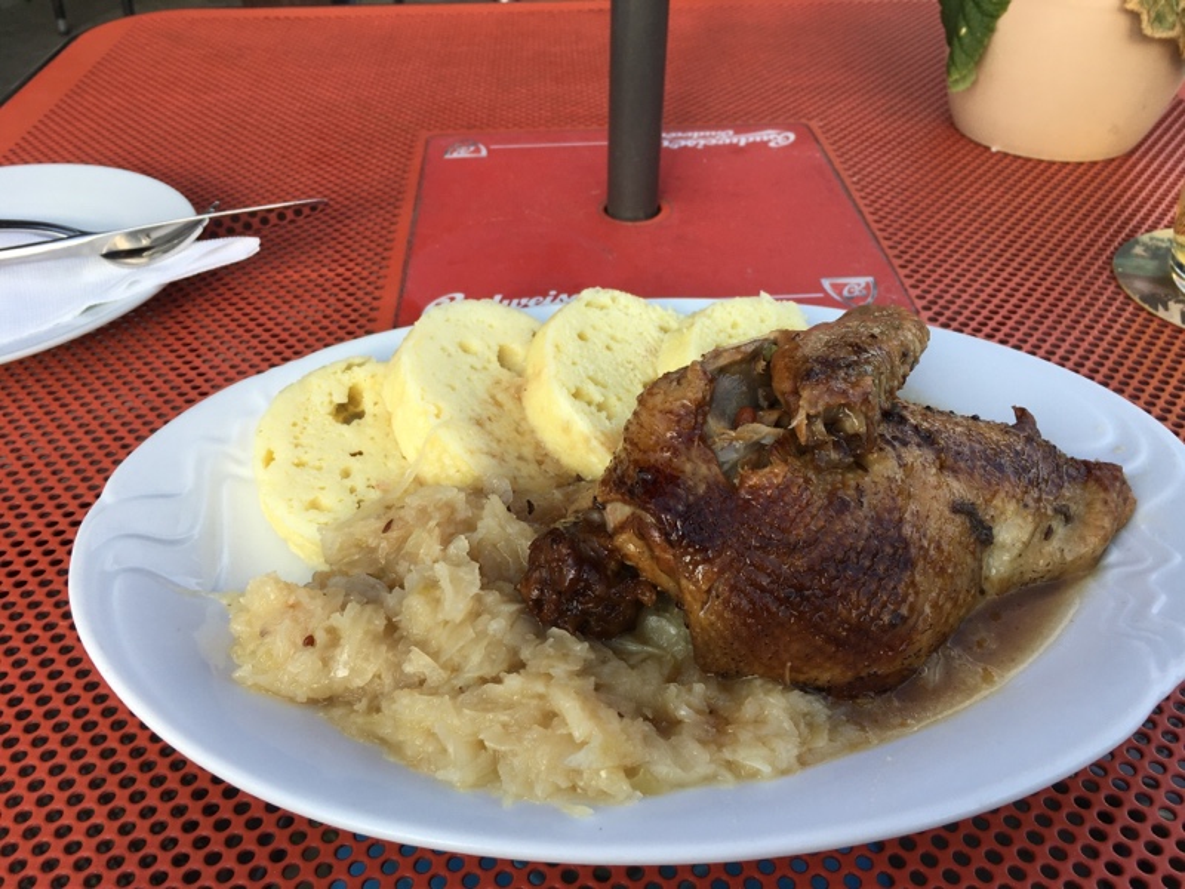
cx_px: 592
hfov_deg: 61.7
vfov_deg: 48.2
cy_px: 444
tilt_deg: -37.4
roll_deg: +0.7
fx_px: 993
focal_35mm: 29
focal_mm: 4.15
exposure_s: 1/413
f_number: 2.2
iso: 25
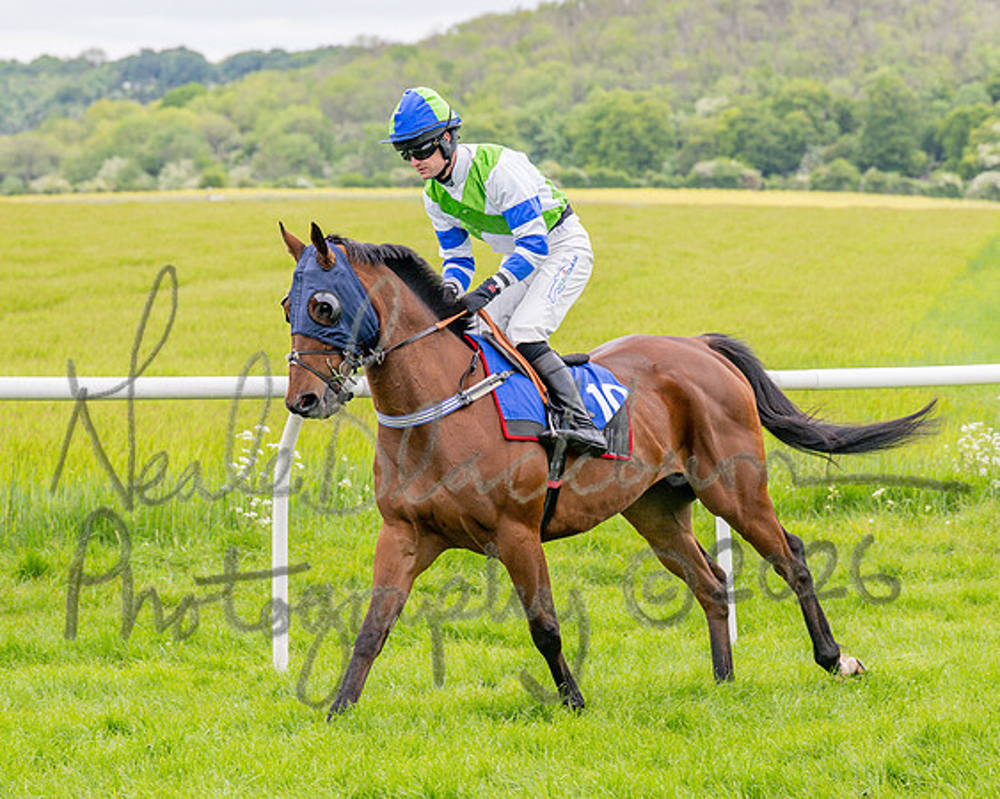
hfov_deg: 9.9
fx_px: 5750
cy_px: 359
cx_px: 474
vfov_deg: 8.0
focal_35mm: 194
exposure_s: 1/1000
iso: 400
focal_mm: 100
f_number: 4.5
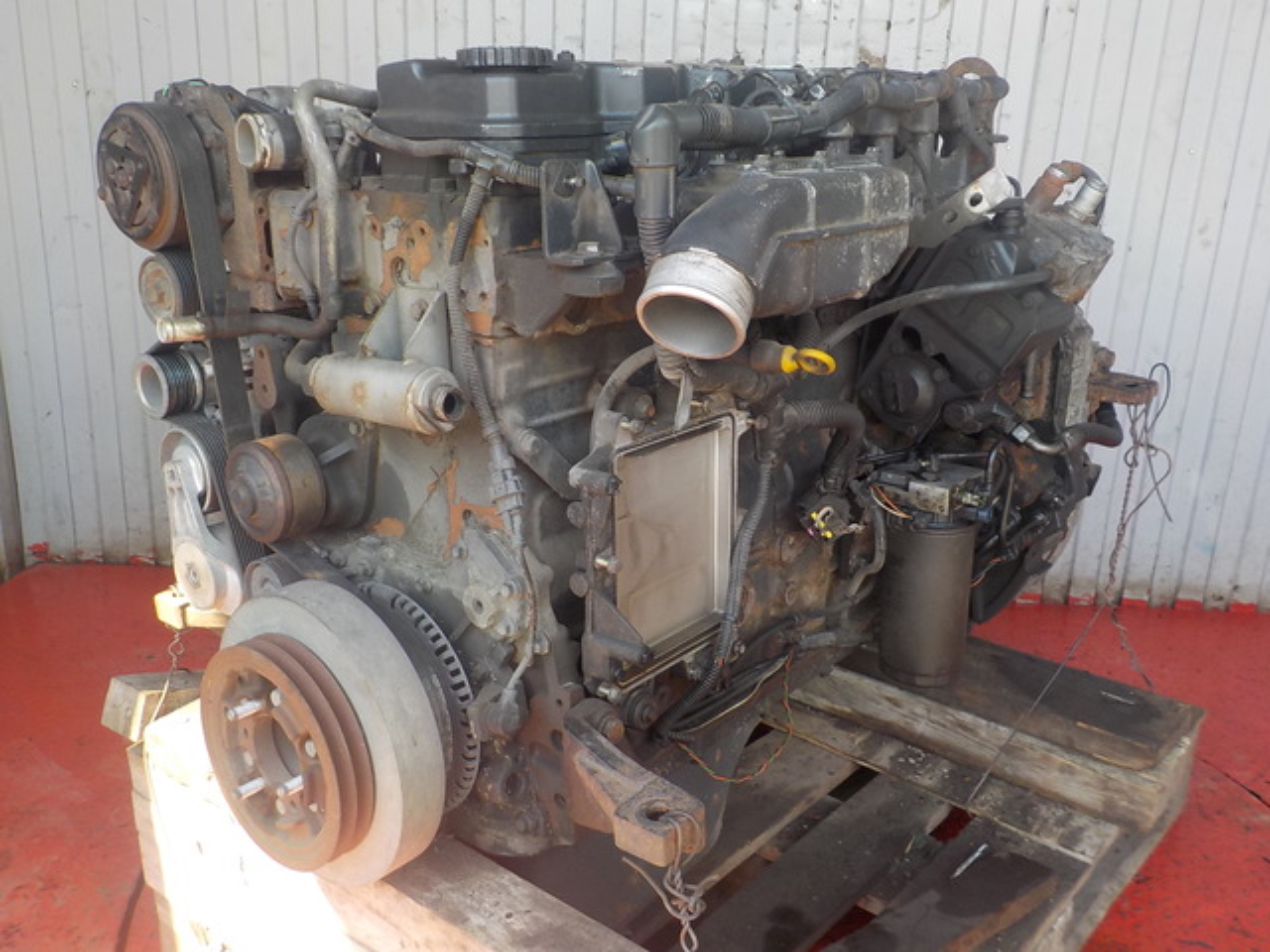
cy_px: 476
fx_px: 1101
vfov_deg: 46.8
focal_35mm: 30
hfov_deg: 60.0
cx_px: 635
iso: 125
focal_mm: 4.1
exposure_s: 1/80
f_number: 3.3
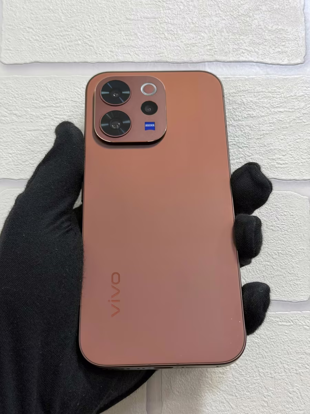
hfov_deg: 30.3
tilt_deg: +7.0
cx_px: 155
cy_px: 207
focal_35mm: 48
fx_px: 573
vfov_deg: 39.7
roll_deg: +0.0
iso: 80
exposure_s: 1/50
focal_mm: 6.76
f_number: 1.78
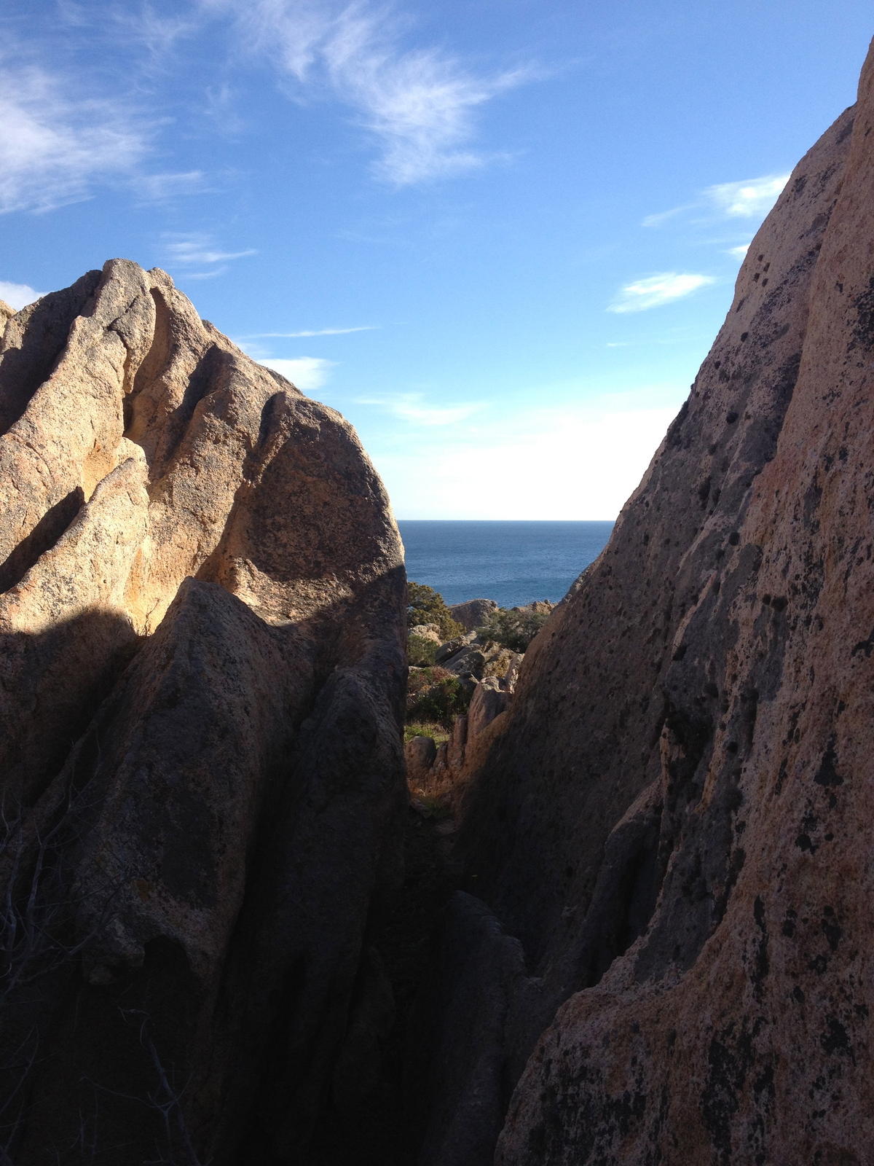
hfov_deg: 40.7
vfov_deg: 52.6
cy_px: 583
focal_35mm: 35
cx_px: 437
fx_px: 1178
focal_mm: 4.28
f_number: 2.4
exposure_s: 1/1346
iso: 64
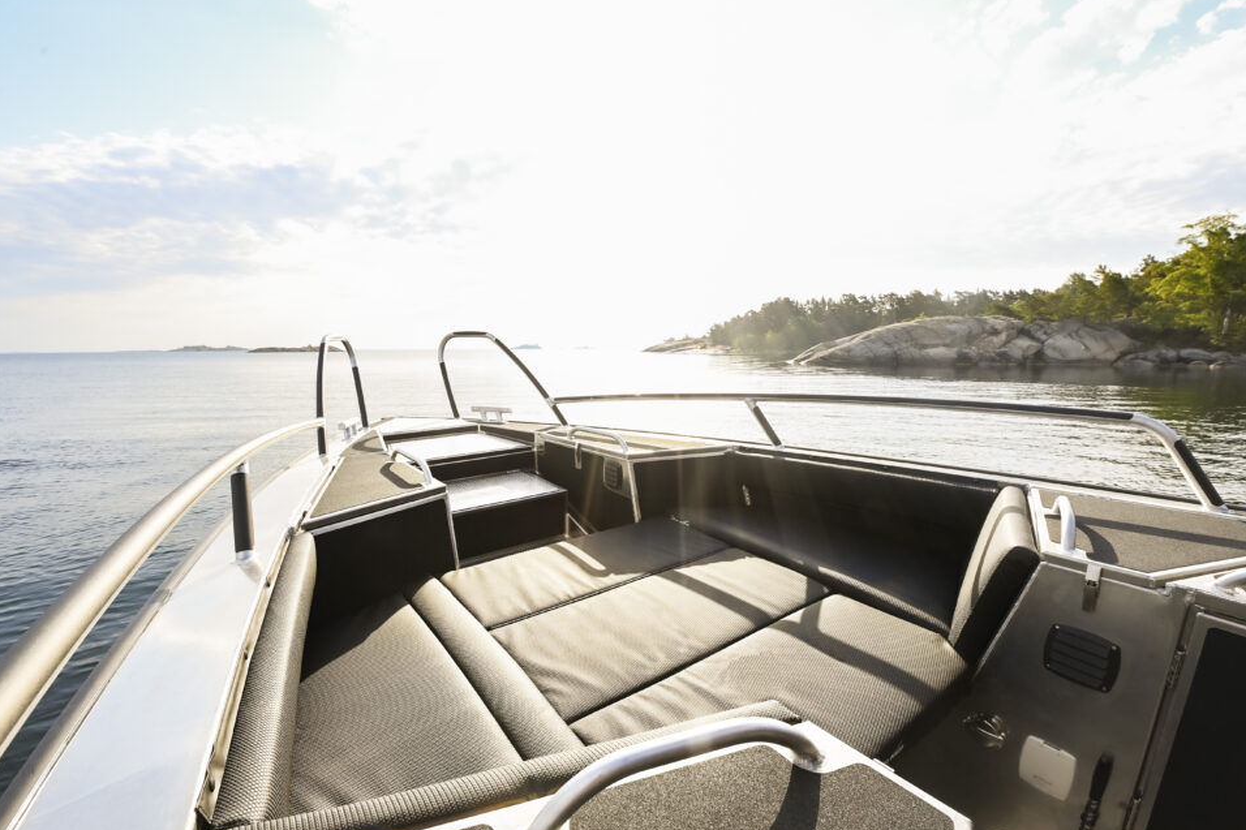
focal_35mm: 15
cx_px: 580
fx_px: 519
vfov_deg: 77.2
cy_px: 436
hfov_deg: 100.2
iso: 1000
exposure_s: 1/1000
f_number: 10
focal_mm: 14
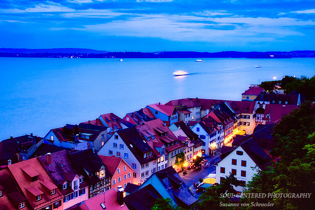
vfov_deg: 31.9
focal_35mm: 42
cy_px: 105
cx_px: 158
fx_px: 368
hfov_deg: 46.4
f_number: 13
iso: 200
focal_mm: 28
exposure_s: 4
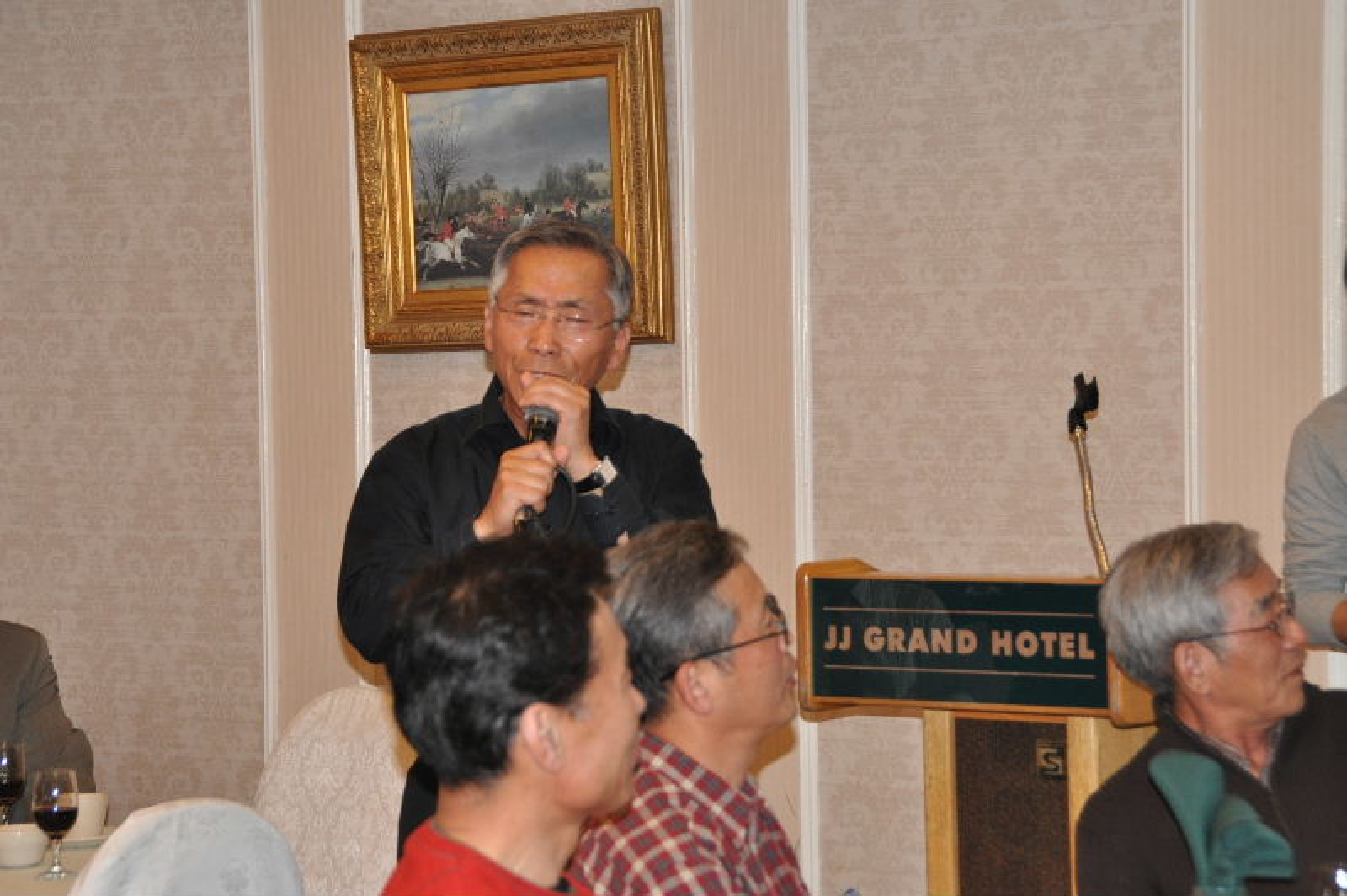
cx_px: 674
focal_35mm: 108
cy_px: 448
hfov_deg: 18.9
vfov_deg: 12.7
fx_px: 4038
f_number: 8
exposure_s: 1/80
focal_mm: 72
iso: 900
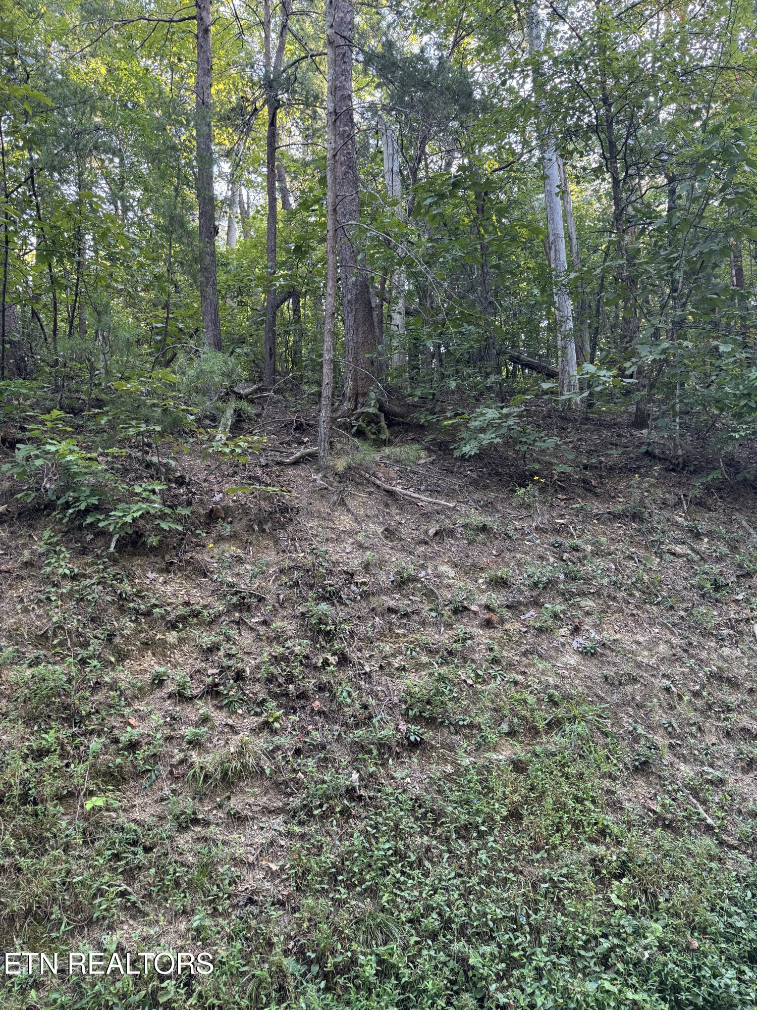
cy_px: 505
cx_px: 378
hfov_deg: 56.8
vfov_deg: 71.6
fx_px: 700
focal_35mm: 24
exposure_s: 1/121
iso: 160
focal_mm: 6.76
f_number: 1.78
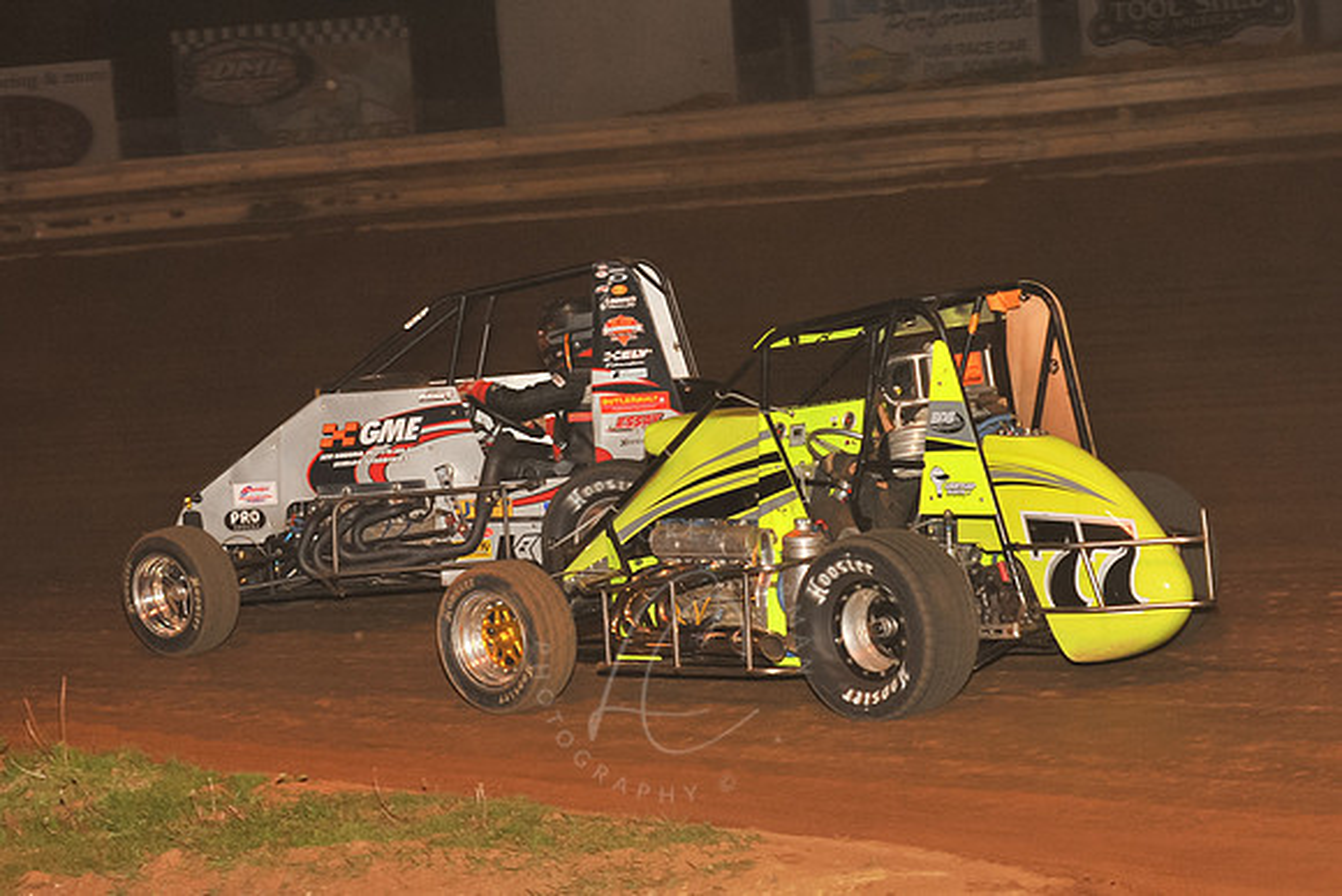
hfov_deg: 25.4
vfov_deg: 17.1
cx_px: 671
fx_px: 2983
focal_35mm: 80
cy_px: 448
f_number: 7.1
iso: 1000
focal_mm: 80
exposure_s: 1/320
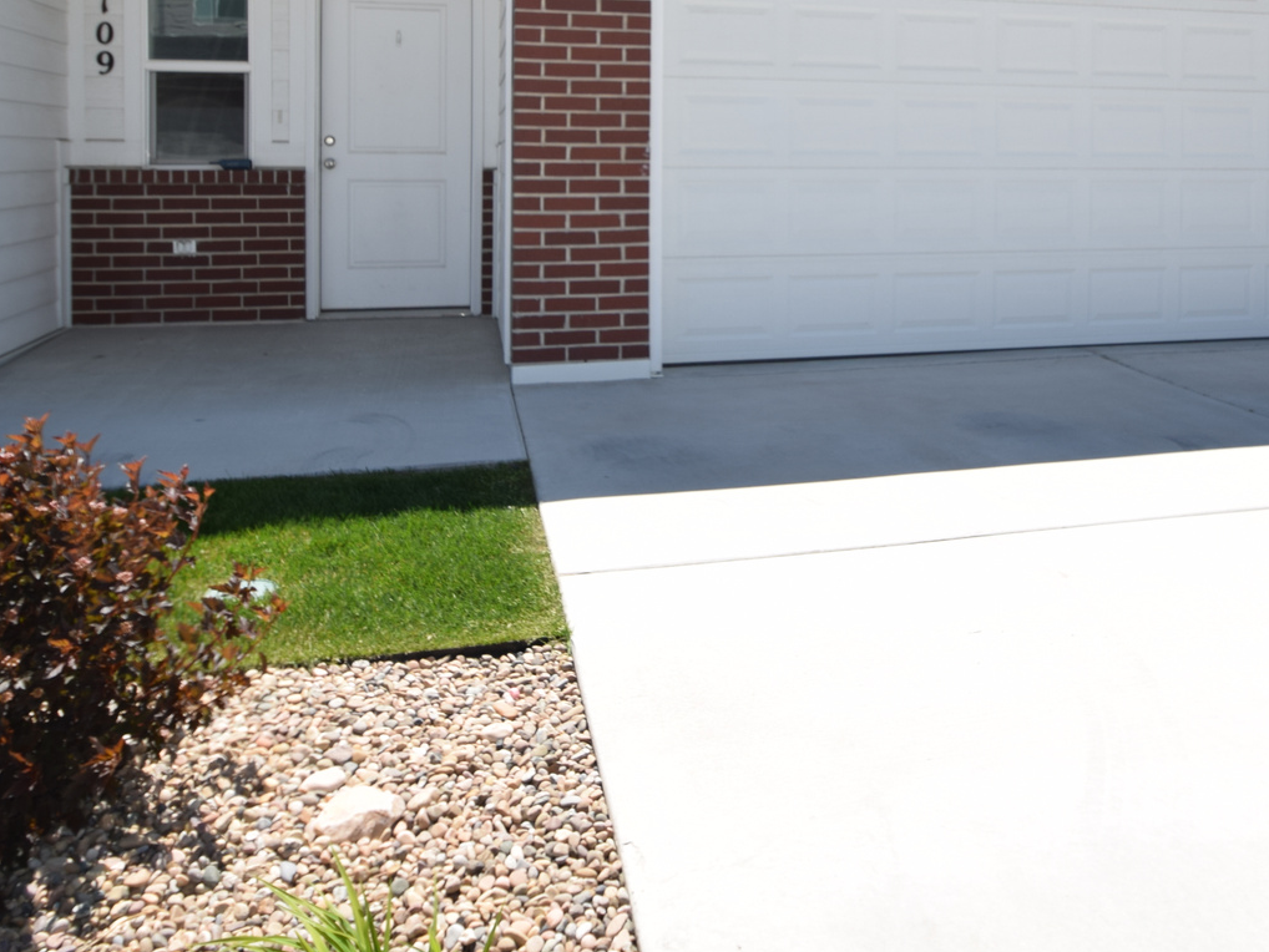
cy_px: 133
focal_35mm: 29
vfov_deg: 44.7
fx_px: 1063
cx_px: 784
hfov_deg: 60.9
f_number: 8
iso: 100
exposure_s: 1/200
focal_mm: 10
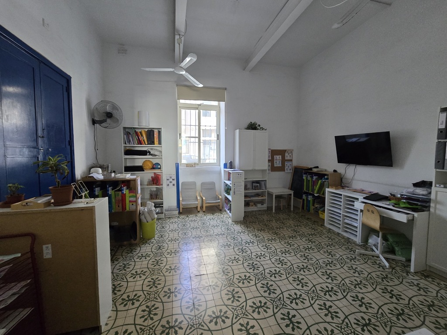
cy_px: 168
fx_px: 168
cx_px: 224
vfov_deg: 89.9
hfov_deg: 106.2
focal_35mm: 13
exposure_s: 1/50
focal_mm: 2.2
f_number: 2.2
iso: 640
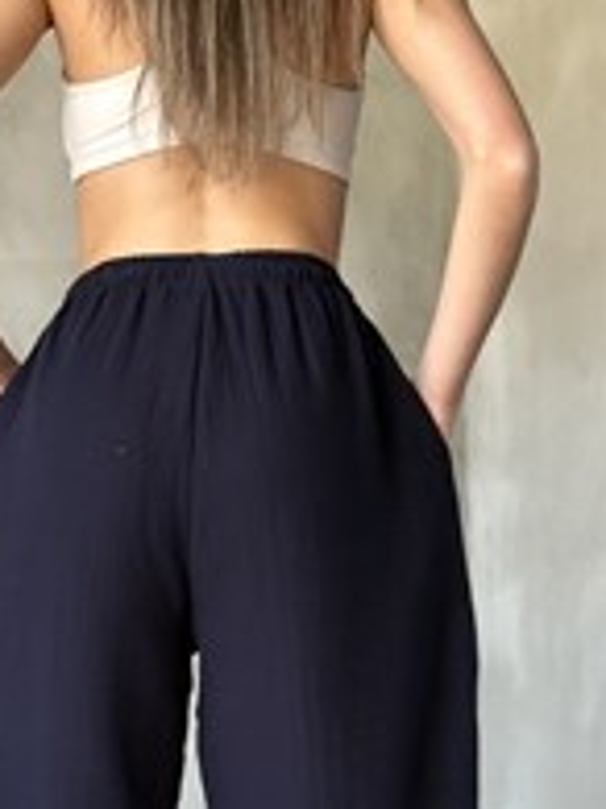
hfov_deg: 14.1
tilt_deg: +1.6
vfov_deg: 18.4
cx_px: 220
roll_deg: +0.0
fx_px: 2454
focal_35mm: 105
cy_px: 722
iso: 250
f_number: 1.78
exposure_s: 1/60
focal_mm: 6.76
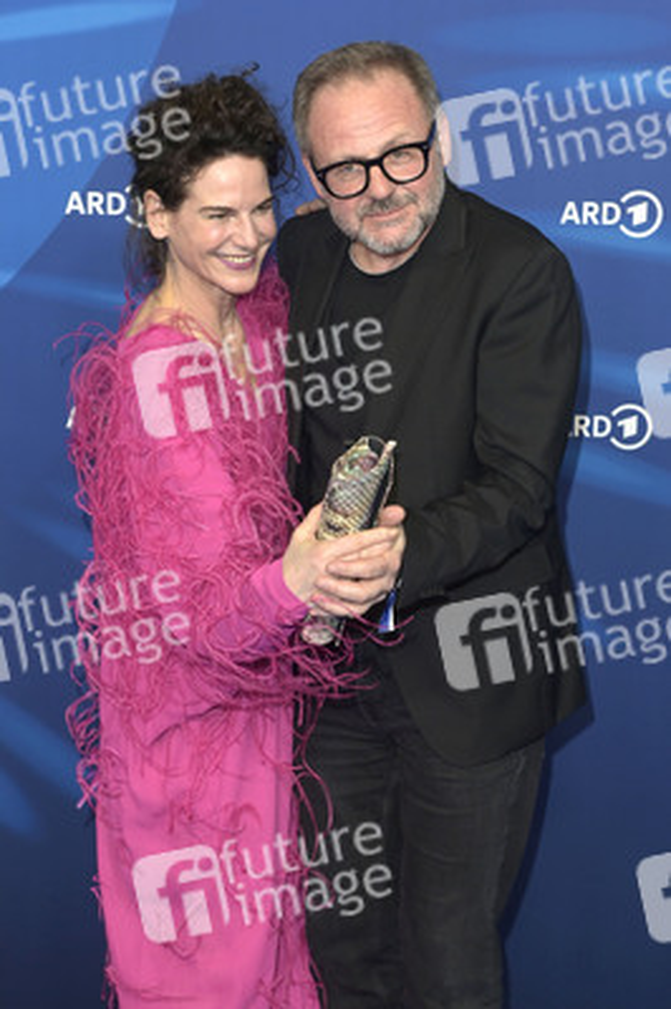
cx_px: 336
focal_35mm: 62
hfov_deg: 21.9
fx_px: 1736
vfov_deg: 32.4
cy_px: 504
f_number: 5.6
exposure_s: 1/250
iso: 1000
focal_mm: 62
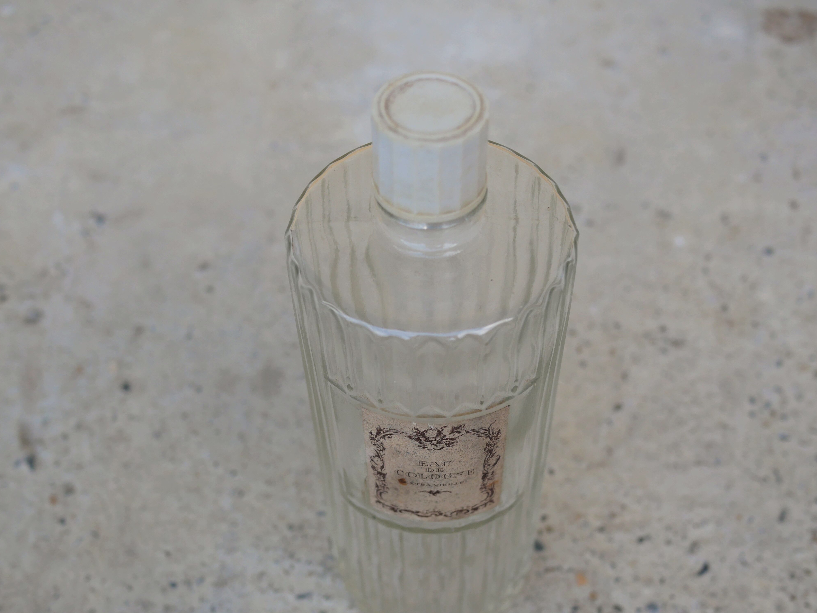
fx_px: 1086
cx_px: 392
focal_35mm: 46
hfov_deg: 41.2
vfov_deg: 31.5
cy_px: 349
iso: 200
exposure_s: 1/320
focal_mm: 20
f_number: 2.8
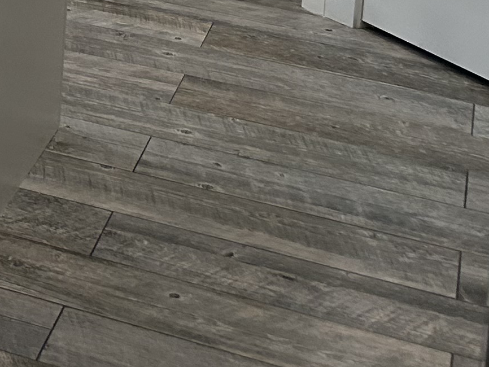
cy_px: -429
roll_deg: -1.4
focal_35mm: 121
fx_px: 1710
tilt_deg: -6.9
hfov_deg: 14.4
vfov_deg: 10.9
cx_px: -385
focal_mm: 5.7
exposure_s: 1/120
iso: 100
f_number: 1.5
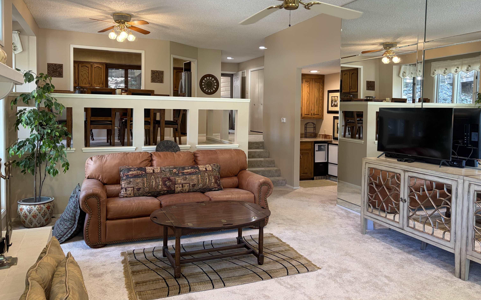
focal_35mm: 28
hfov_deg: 66.5
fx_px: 367
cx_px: 237
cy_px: 121
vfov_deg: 44.3
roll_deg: -0.4
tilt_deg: -1.5
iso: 125
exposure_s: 1/60
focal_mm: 5.96
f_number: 1.6
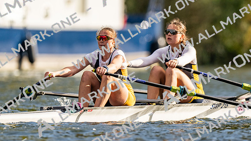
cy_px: 70
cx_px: 126
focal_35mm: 947
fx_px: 6302
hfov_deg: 2.3
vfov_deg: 1.3
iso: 160
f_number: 4
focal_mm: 600
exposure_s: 1/2500
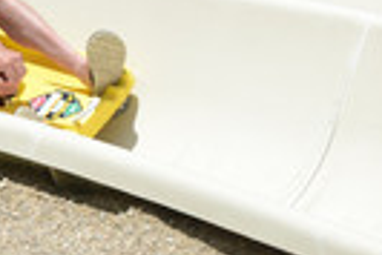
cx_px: -149
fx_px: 6246
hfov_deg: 3.5
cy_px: 113
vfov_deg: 2.3
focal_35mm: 588
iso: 400
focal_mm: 195
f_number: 6.3
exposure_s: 1/1250
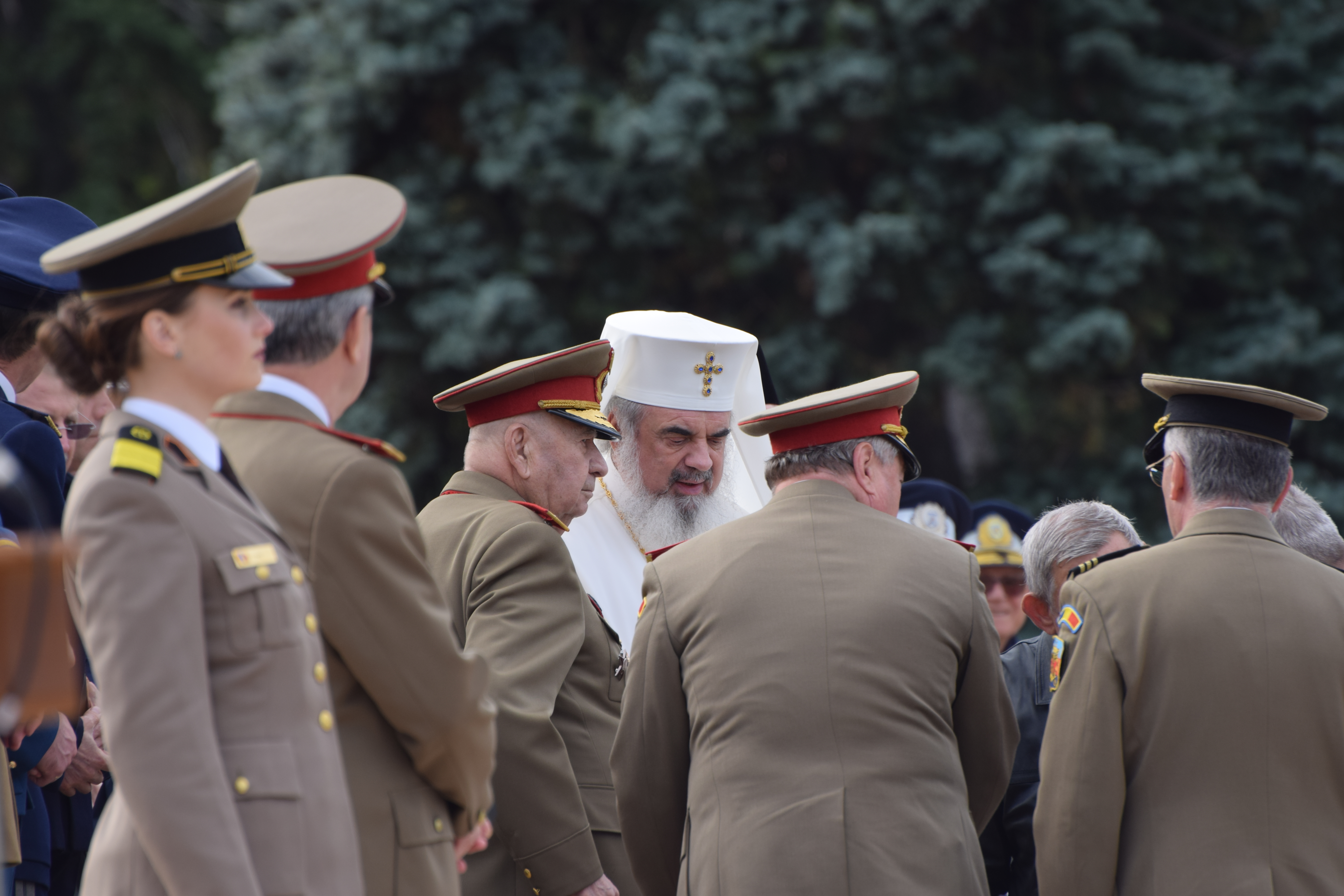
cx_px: 672
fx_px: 16799
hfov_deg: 4.6
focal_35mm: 450
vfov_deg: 3.1
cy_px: 448
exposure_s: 1/160
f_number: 5.6
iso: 160
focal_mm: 300
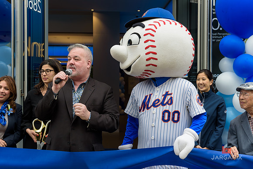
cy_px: 84
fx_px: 408
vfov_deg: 23.4
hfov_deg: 34.5
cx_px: 126
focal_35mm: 58
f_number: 5
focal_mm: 58
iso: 200
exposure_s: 1/250
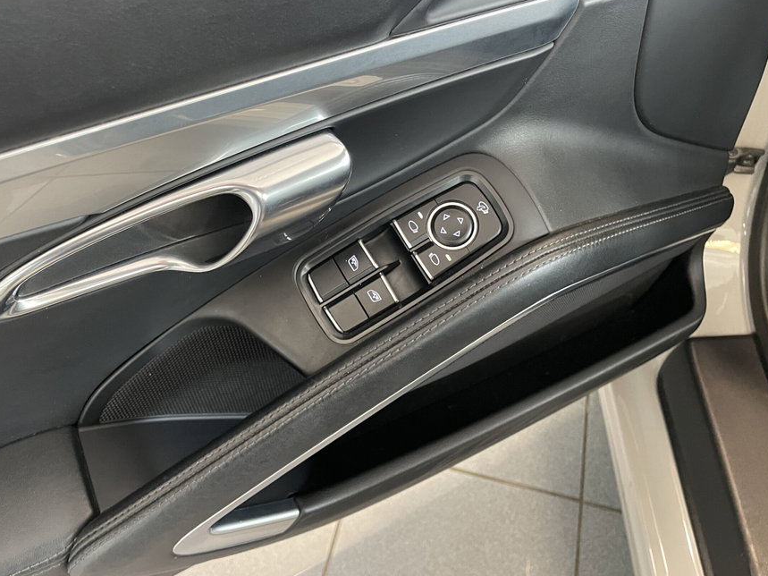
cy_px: 247
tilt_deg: -49.0
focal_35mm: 31
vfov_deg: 45.3
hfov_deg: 58.0
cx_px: 321
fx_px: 688
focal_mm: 4.2
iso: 400
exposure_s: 1/50
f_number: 1.6
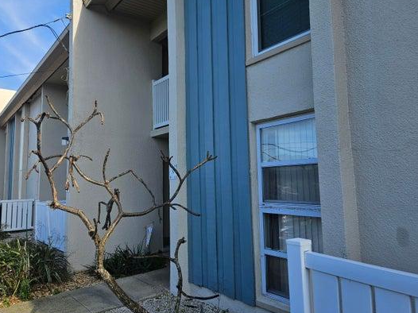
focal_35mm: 28
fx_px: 338
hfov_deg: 63.2
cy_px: 156
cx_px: 181
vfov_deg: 49.7
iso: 25
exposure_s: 1/934
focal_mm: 5.4
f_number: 1.8
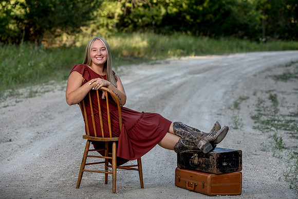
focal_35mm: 130
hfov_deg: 15.8
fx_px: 1076
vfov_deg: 10.6
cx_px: 149
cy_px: 100
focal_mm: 130
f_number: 5
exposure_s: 1/160
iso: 100
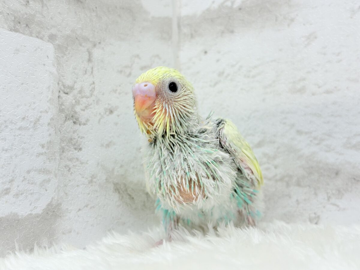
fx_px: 541
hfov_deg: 36.8
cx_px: 180
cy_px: 135
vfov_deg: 28.0
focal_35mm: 52
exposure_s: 1/100
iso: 64
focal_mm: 5.96
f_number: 1.6
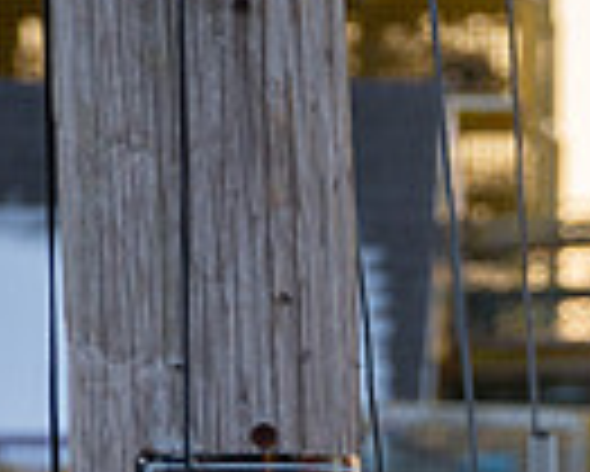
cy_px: 945
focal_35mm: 875
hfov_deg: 2.2
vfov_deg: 1.8
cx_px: 808
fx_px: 15290
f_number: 5.6
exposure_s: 1/200
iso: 200
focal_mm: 180
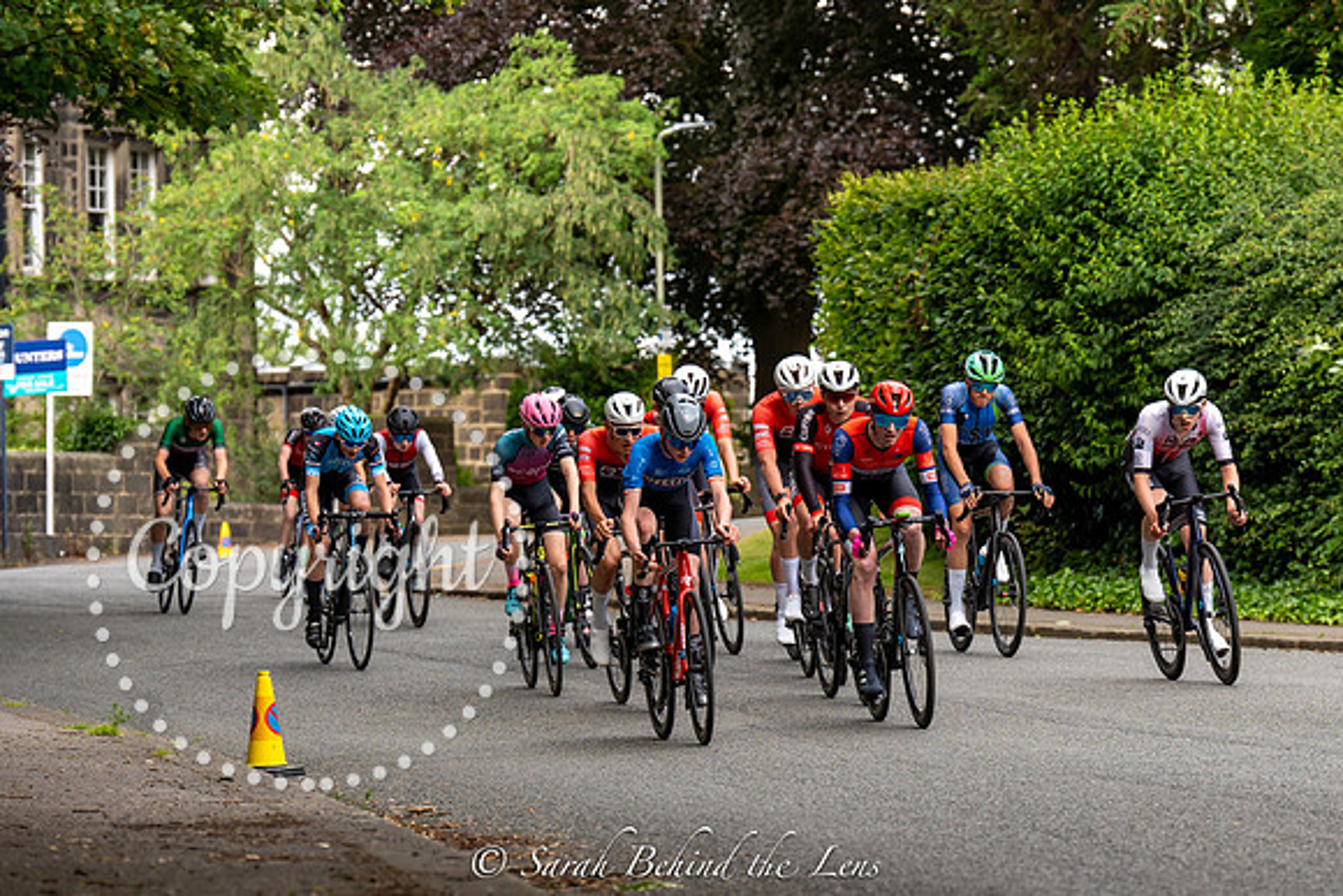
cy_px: 590
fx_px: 6734
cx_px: 885
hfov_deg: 11.4
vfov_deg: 7.6
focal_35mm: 180
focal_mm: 137
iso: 250
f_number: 4.5
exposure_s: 1/640
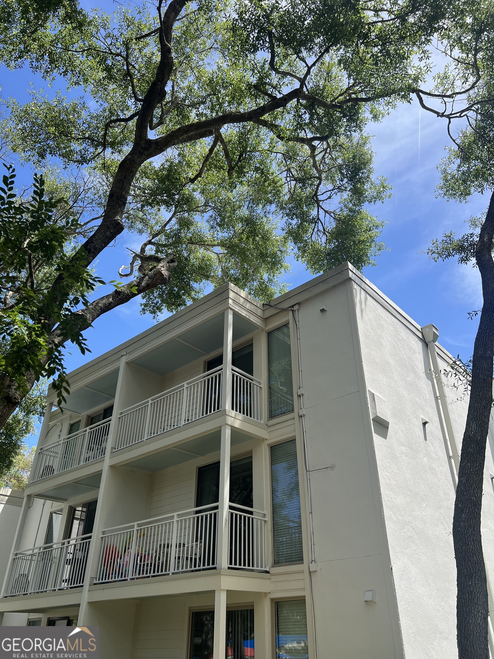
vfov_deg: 67.3
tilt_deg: +34.4
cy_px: 330
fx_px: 495
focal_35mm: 26
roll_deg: -1.3
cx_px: 247
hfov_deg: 53.1
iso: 50
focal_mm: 5.7
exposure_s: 1/2299
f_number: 1.5
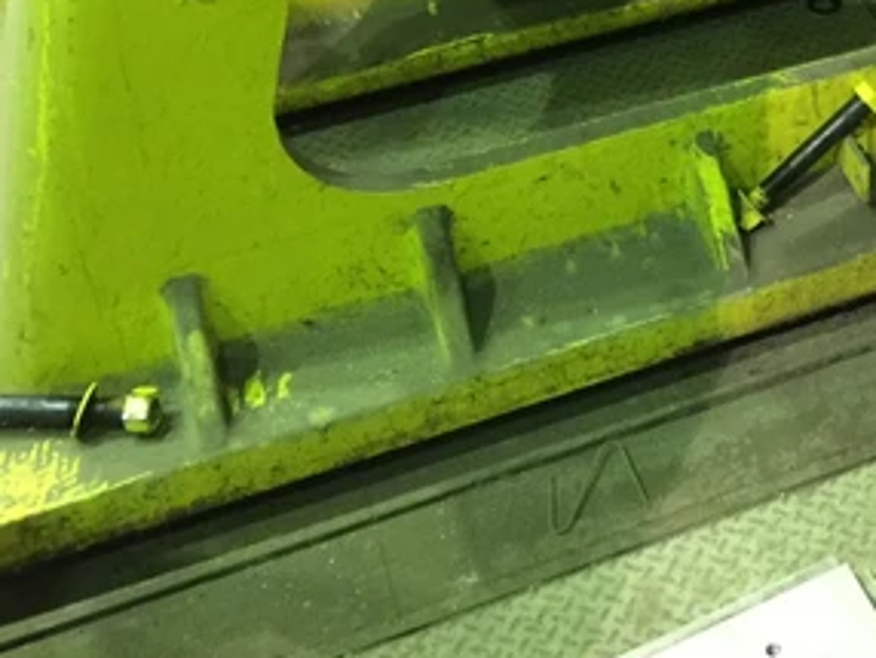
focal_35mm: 76
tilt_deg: -31.1
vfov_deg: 18.2
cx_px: 1026
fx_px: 1925
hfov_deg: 23.6
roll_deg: -2.1
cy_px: -176
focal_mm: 4.15
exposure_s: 1/4
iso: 80
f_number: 2.2
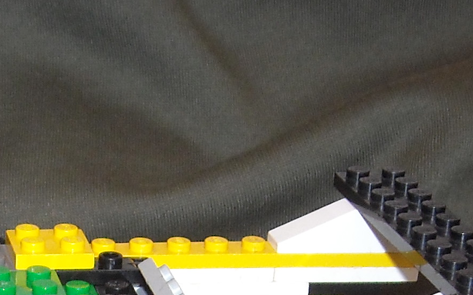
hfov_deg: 15.7
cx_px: -70
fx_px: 1663
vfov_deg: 9.6
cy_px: 569
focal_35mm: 129
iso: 200
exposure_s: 1/60
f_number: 2.8
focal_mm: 5.7
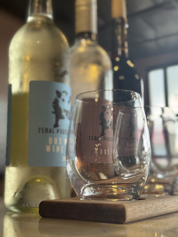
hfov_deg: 30.3
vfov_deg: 39.7
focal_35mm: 48
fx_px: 329
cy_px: 118
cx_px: 89
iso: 100
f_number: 1.78
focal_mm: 6.76
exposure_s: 1/71
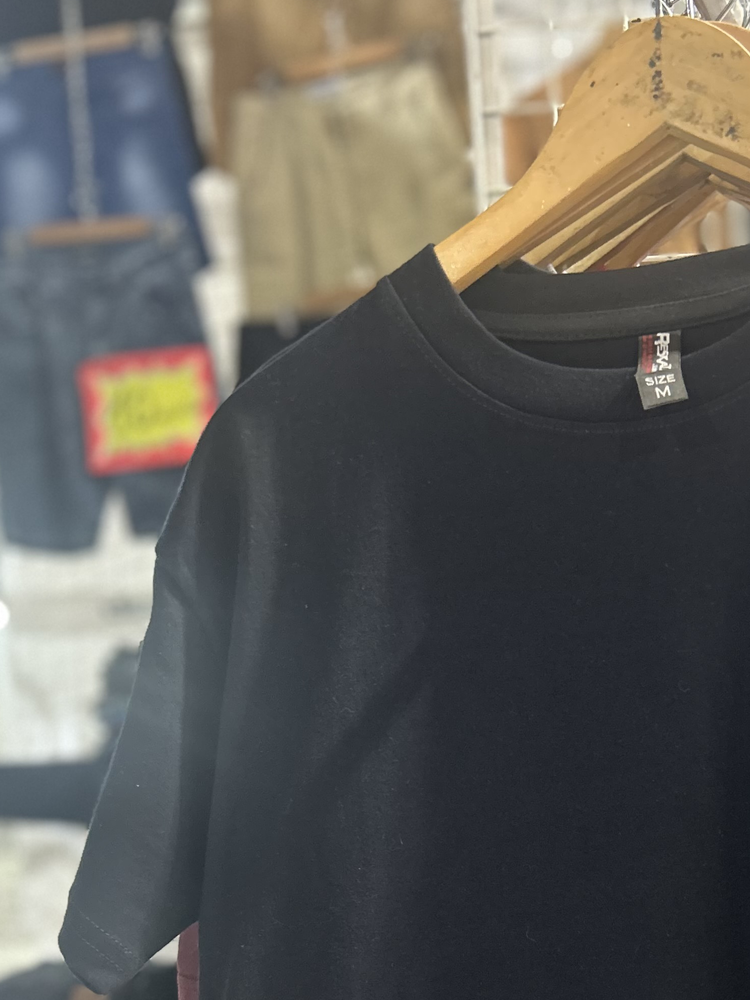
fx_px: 1531
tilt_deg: -4.6
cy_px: 898
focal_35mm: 53
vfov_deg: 34.2
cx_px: 663
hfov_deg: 26.7
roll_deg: +3.5
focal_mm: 5.7
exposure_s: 1/33
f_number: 1.5
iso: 400
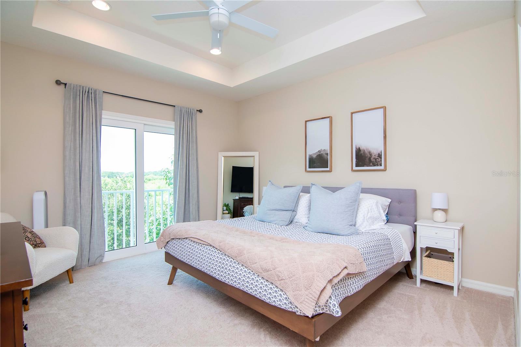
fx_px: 239
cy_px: 174
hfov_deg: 95.0
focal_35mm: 16
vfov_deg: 72.0
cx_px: 260
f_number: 5.6
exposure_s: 1/160
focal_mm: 11
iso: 640
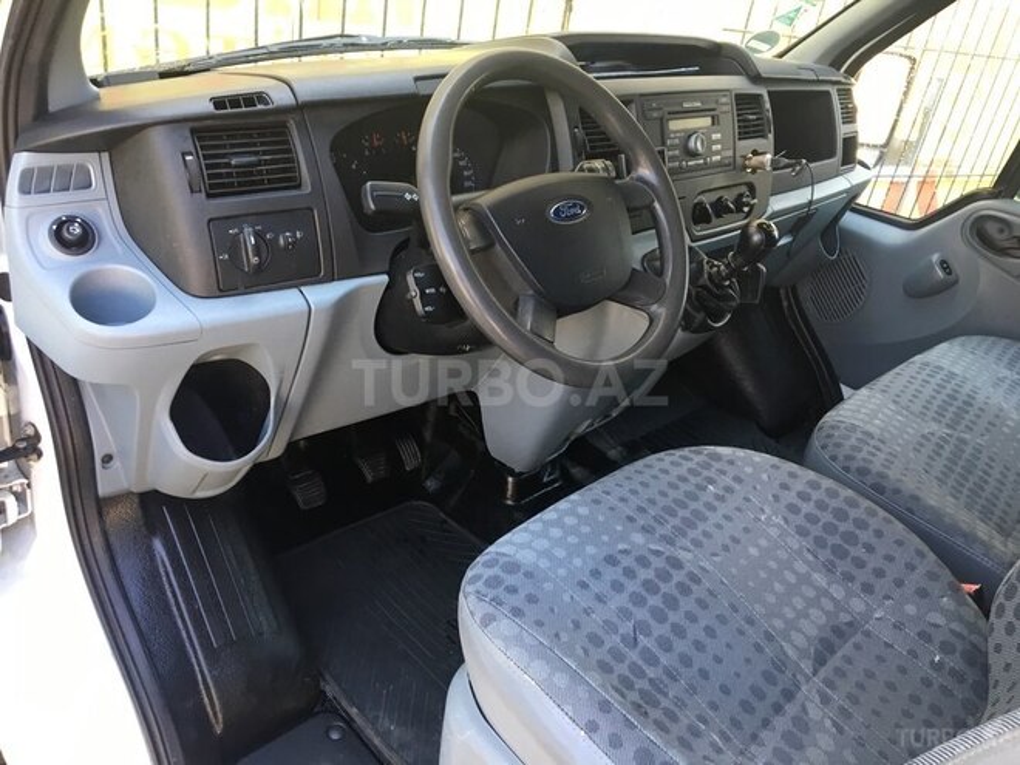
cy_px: 382
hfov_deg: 61.7
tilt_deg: -29.0
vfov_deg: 48.2
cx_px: 510
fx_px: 855
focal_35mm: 29
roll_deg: -9.8
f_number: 2.2
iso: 25
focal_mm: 4.15
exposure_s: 1/33
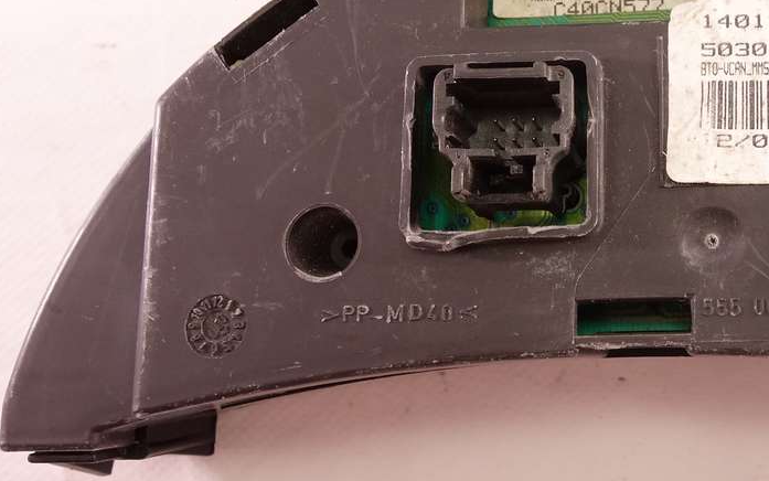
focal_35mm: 56
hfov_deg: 34.2
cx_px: 695
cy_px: 94
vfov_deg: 22.8
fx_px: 1174
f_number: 5
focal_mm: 10.4
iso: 640
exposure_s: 1/30
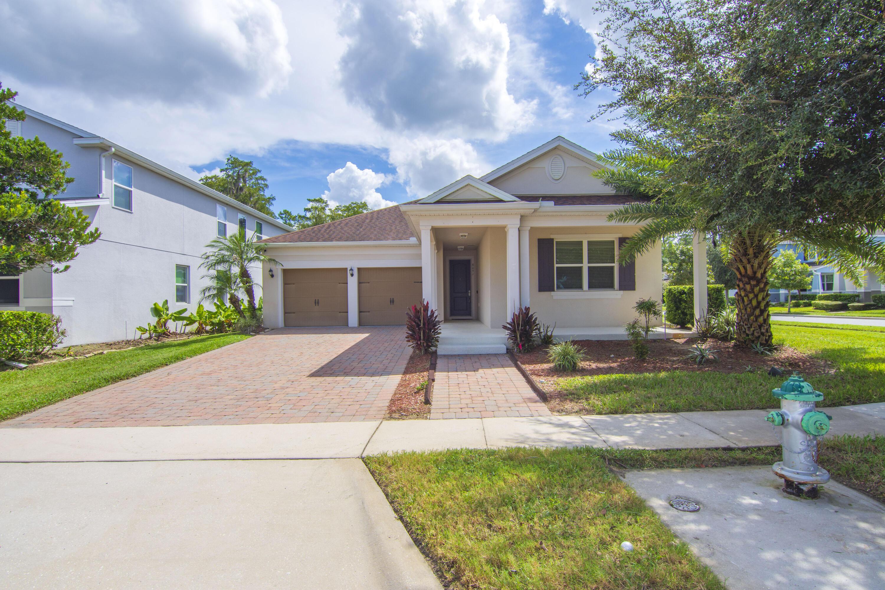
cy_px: 295
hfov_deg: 73.7
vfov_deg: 53.1
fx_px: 590
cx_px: 442
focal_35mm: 24
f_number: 9
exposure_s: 1/250
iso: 100
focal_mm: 16
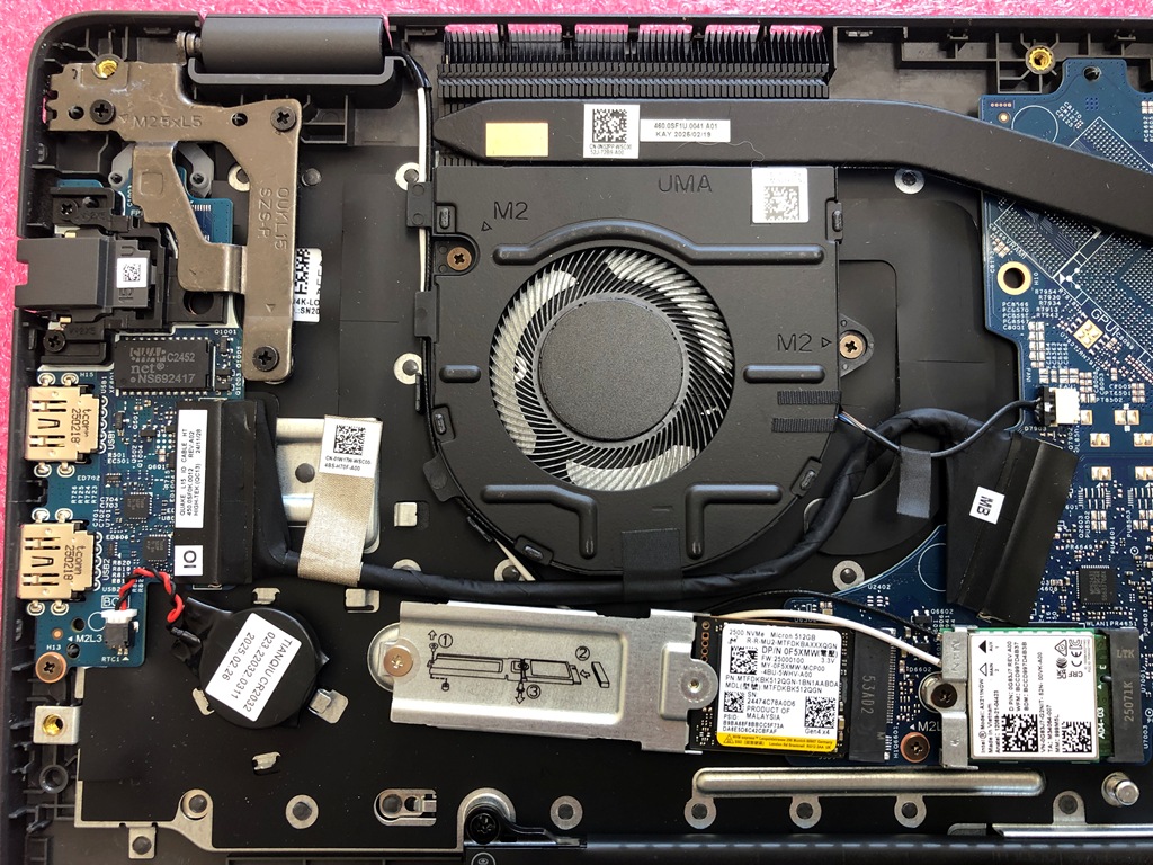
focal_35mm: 28
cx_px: 576
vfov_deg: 49.7
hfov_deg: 63.4
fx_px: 933
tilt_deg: -85.7
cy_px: 432
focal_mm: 3.99
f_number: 1.8
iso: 32
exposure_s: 1/20
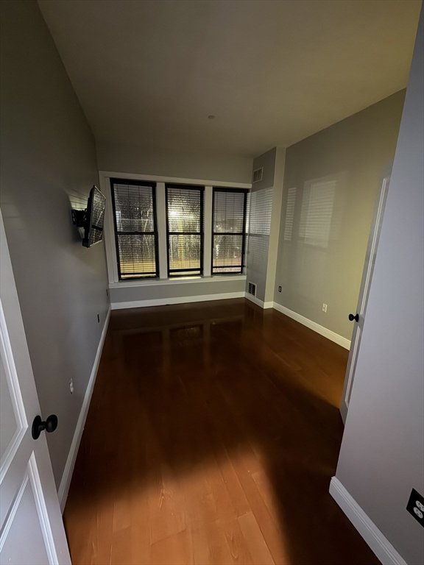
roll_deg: -0.9
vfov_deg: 102.1
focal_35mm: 14
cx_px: 212
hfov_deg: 85.7
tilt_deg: -13.0
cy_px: 282
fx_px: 229
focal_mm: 2.22
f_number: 2.2
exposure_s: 1/12
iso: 1250
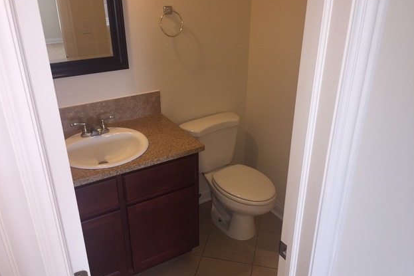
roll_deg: +0.4
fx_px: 356
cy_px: 144
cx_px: 205
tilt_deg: -26.5
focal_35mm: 31
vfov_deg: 42.3
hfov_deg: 60.3
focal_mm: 4.15
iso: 32
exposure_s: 1/30
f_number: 2.2
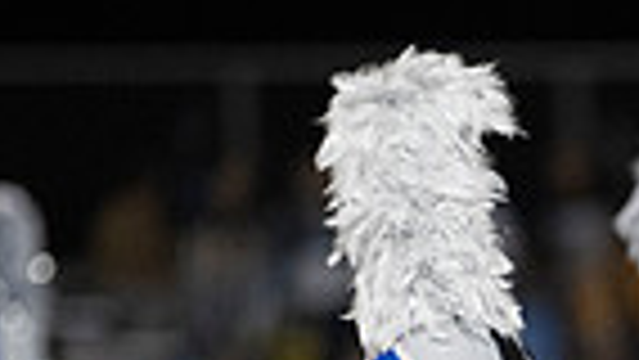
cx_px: 1053
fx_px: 16357
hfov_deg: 2.2
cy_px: 852
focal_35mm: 965
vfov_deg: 1.3
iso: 4000
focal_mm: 170
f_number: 2.8
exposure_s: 1/640
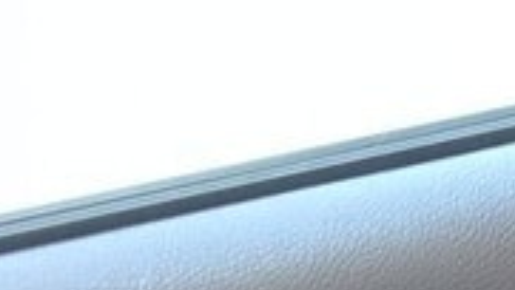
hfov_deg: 16.5
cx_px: 663
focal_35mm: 123
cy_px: 652
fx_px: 1680
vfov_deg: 9.1
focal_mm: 3.3
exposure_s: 1/33
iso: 64
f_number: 2.2
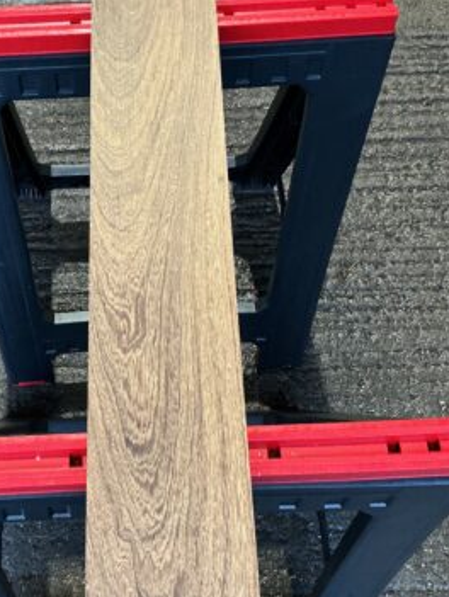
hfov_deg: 32.6
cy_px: 275
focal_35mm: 44
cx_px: 141
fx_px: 760
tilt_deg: -67.5
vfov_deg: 42.9
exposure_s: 1/50
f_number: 1.8
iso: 250
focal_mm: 3
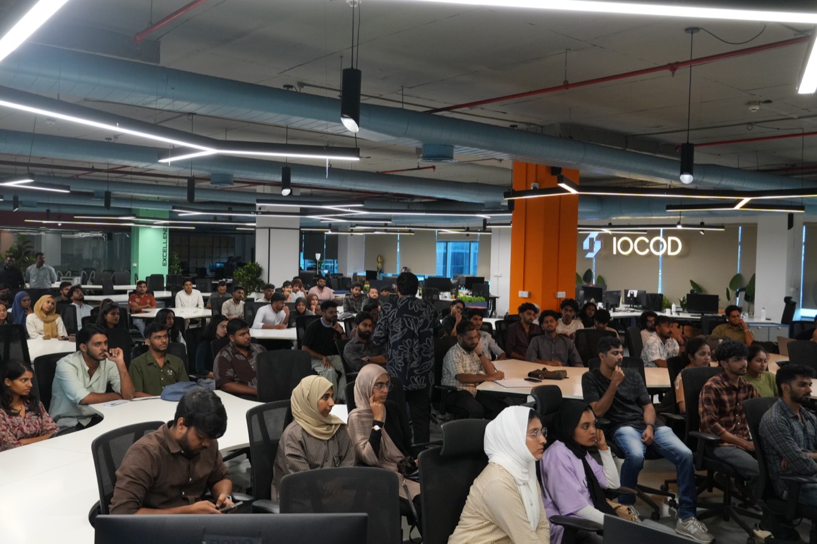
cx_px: 408
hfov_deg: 57.2
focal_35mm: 33
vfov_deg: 39.9
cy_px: 272
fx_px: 749
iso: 1600
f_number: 4
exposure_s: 1/160
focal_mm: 22
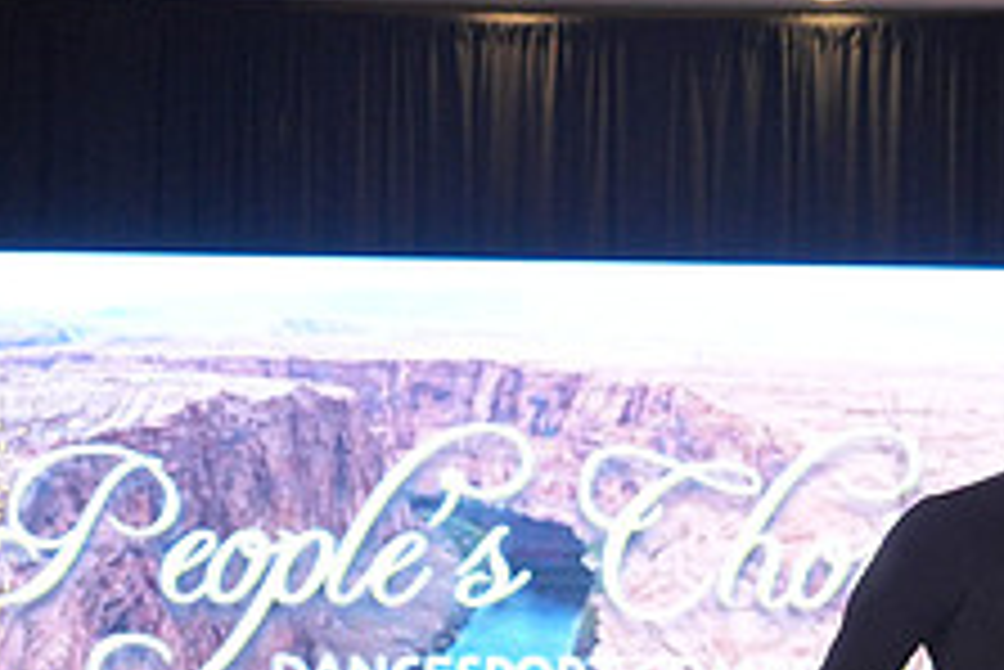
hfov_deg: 13.0
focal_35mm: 156
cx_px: 1036
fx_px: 4353
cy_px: 852
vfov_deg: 8.7
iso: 2000
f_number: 4
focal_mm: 60
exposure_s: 1/400
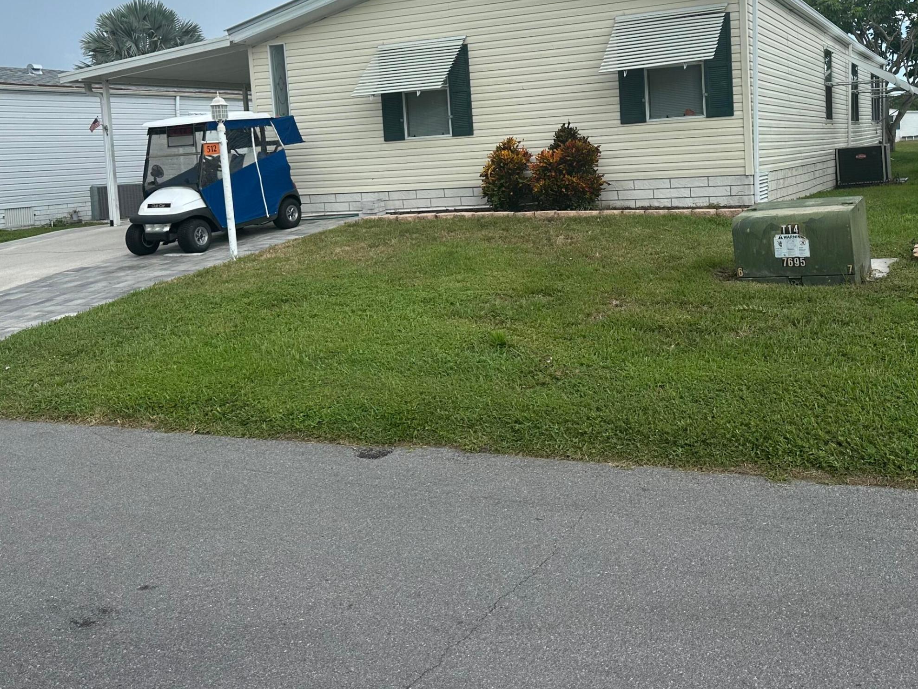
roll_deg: +2.9
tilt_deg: -3.0
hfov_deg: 52.2
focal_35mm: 35
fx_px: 928
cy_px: 194
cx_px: 557
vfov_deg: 39.8
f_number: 1.78
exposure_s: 1/3058
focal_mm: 6.86
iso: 80
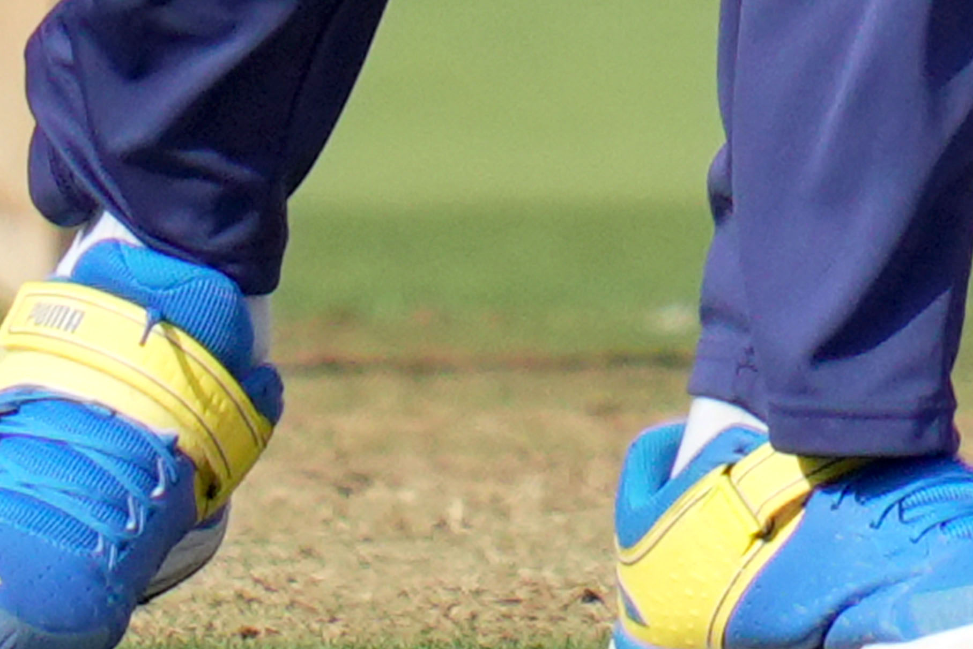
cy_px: -1618
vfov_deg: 0.7
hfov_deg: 1.0
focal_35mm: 2095
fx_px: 56619
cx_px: 708
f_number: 2.8
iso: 400
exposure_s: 1/8000
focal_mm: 400
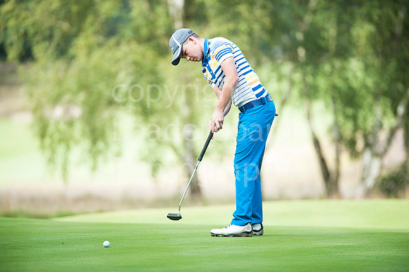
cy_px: 136
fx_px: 3406
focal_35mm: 300
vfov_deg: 4.6
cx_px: 204
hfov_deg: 6.9
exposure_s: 1/1250
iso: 400
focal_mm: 300
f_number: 4
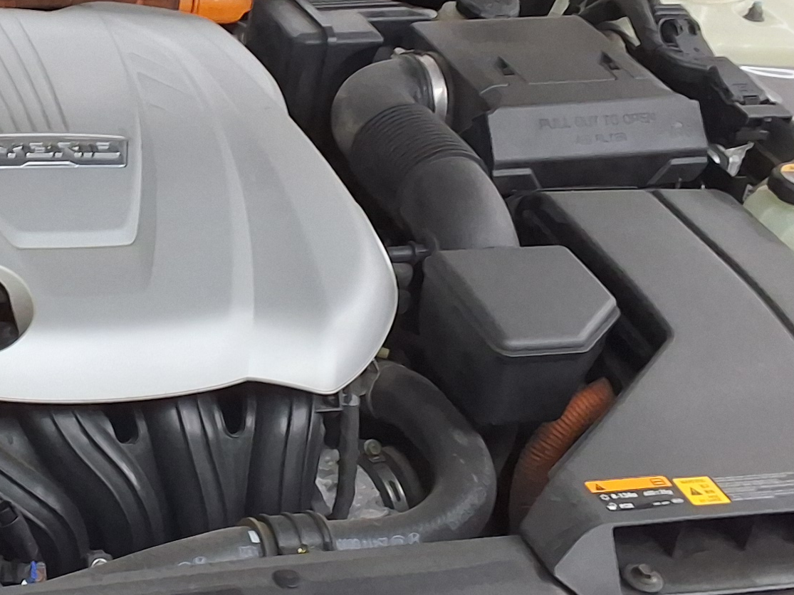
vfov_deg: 17.9
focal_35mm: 82
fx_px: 1881
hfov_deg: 23.2
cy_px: 145
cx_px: 75
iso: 64
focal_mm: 2.91
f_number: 1.9
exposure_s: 1/40
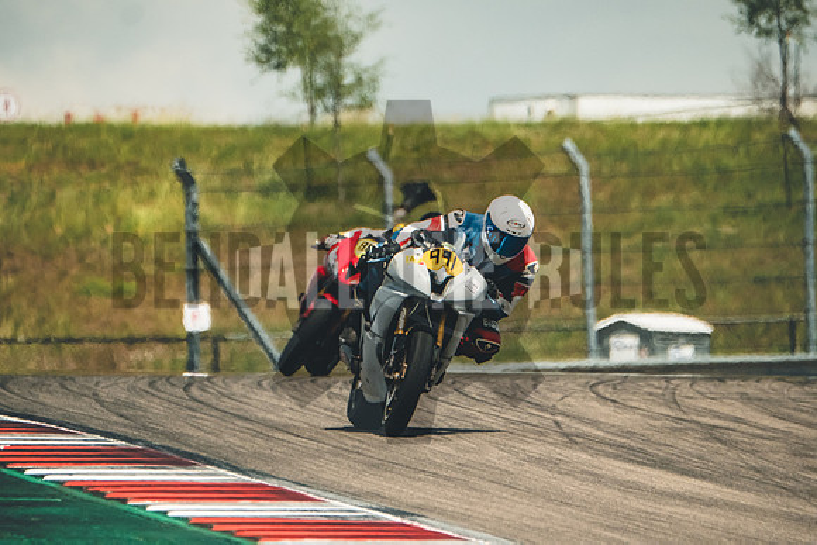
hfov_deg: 3.4
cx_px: 408
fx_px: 13619
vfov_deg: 2.3
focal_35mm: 600
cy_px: 272
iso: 800
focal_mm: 400
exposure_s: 1/2500
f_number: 5.6
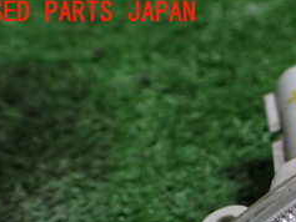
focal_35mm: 76
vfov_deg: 18.2
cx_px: 343
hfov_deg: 23.7
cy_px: 278
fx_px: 650
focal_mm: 5.4
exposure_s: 1/125
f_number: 2.3
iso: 640
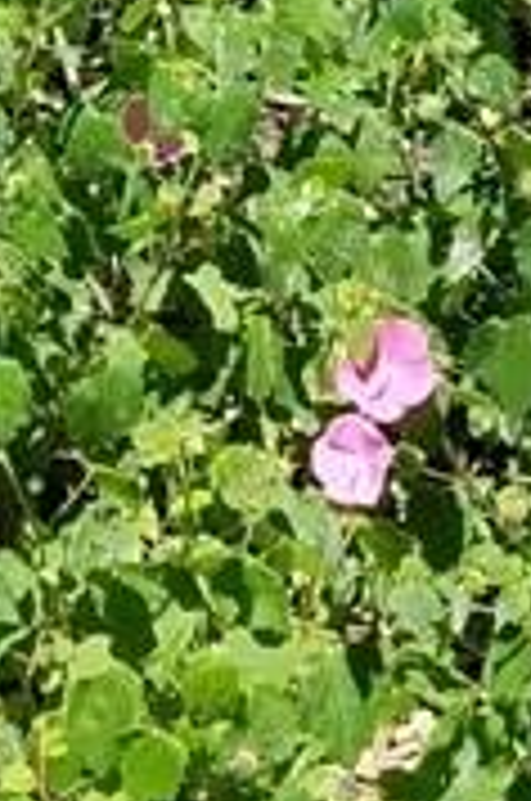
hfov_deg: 8.7
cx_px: -4
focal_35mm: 156
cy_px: -576
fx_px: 3465
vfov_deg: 12.2
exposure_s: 1/1772
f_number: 1.7
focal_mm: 4.2
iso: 50
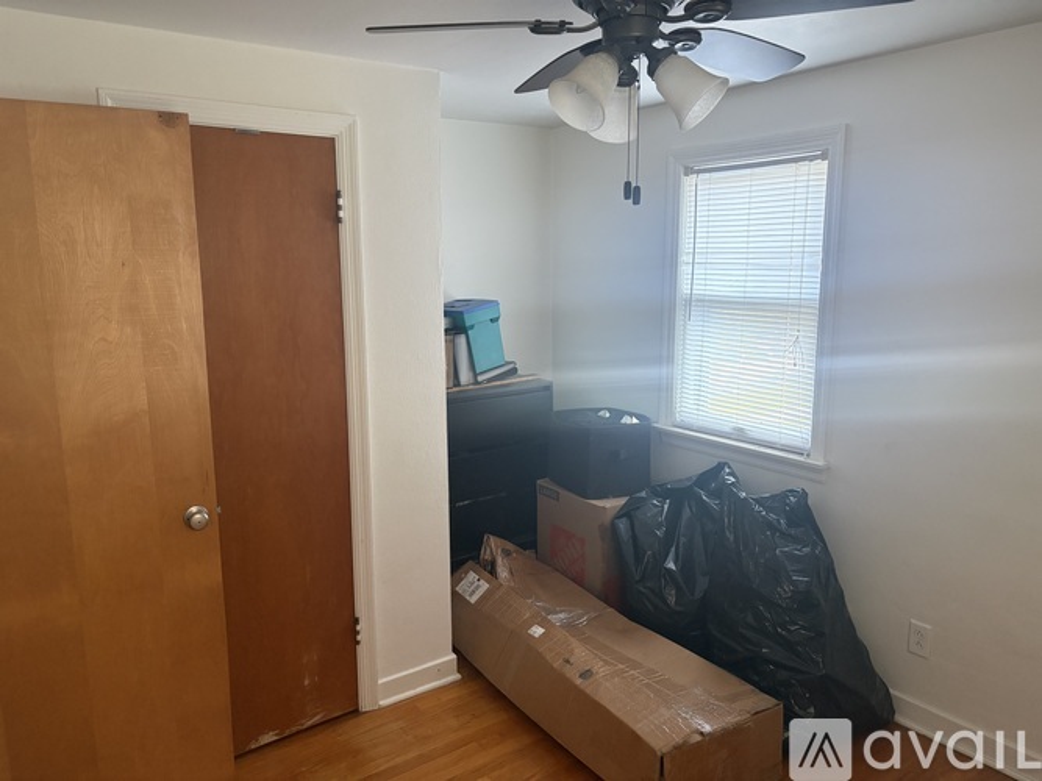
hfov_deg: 67.3
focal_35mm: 26
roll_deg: +0.6
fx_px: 783
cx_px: 521
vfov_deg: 53.0
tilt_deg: -10.2
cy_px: 390
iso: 250
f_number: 1.6
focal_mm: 5.96
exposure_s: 1/60
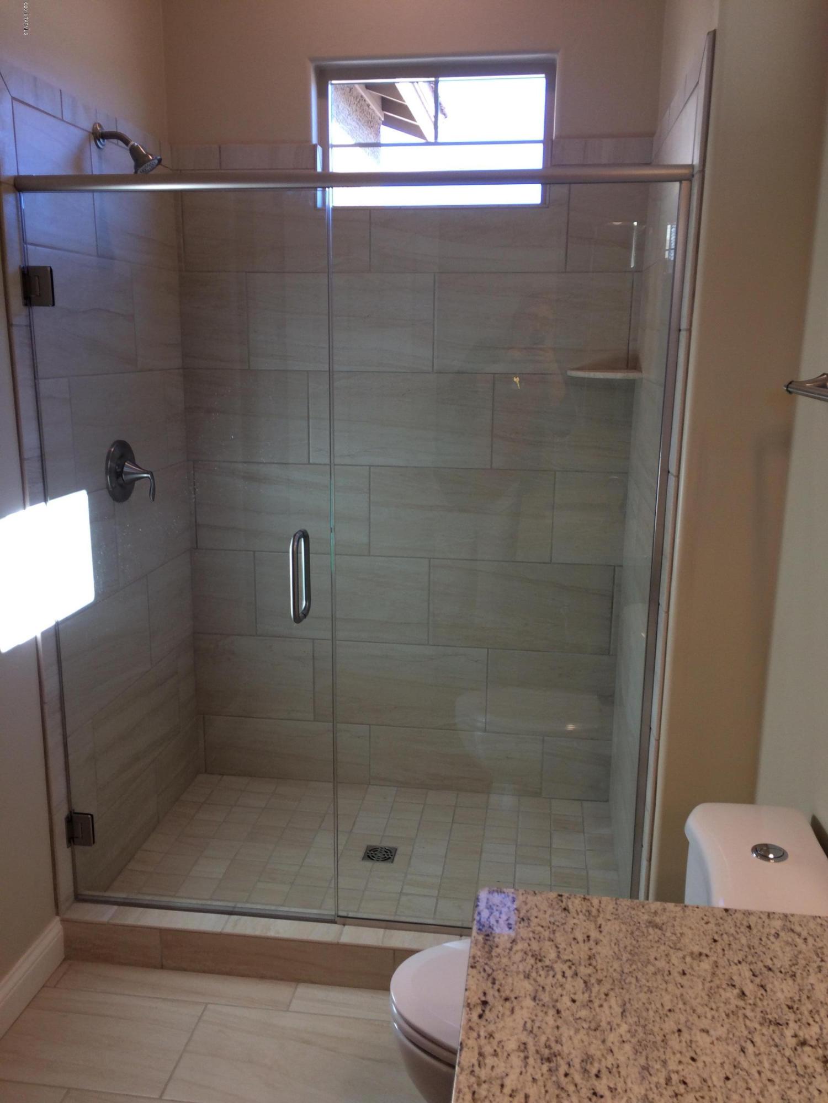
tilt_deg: -14.5
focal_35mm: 29
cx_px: 414
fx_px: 925
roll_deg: +0.7
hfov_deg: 48.2
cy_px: 552
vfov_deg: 61.7
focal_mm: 4.15
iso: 50
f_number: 2.2
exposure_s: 1/60
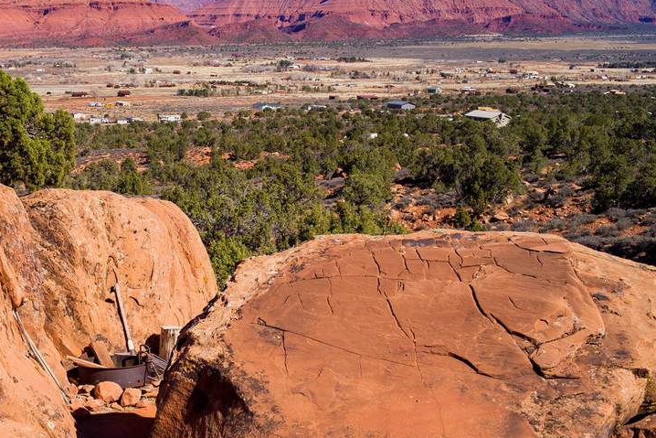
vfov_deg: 32.6
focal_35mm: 41
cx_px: 201
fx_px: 747
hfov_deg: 46.4
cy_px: 209
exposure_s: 1/3800
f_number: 2.8
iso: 138
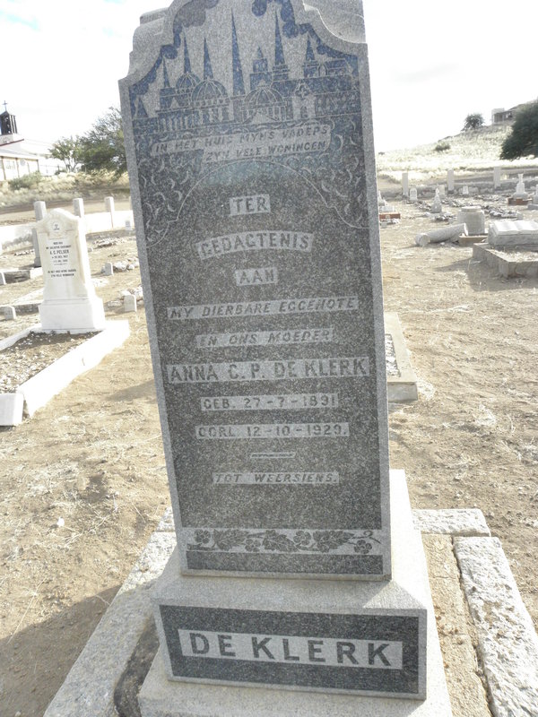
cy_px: 358
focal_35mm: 26
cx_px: 269
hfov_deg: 53.1
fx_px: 539
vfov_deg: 67.3
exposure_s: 1/200
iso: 200
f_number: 6.3
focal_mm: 4.6
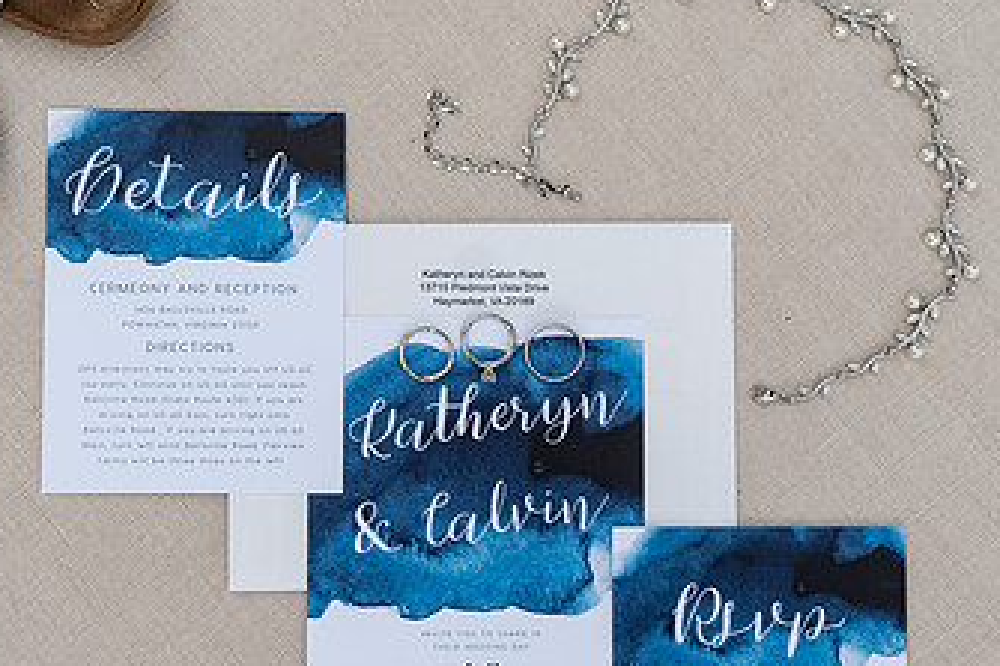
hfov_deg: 24.2
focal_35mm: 84
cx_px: 537
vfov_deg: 16.2
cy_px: 387
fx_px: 2332
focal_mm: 48
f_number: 4
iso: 100
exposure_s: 1/1000
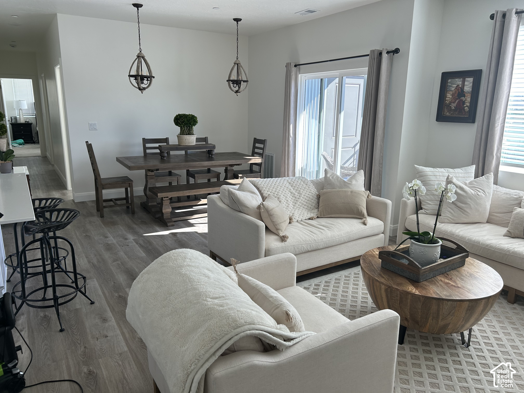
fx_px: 394
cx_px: 262
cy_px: 196
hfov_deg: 67.3
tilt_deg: -13.5
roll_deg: -1.0
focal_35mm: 26
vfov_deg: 53.1
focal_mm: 5.7
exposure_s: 1/281
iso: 50
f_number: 1.5
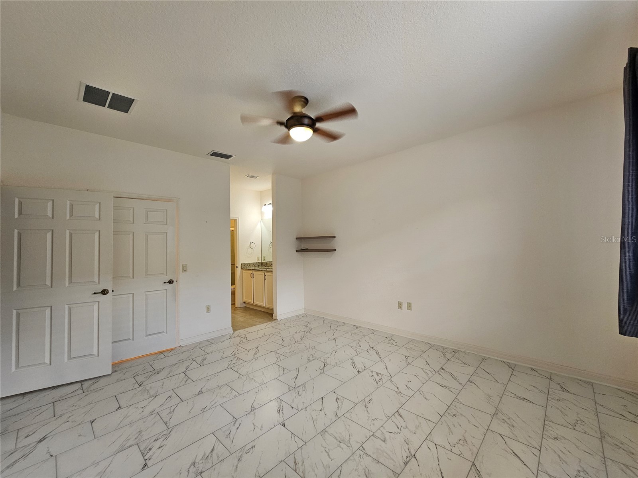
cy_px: 239
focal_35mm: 13
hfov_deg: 106.2
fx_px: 240
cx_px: 319
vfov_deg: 89.9
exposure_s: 1/60
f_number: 2.2
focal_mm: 2.2
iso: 125
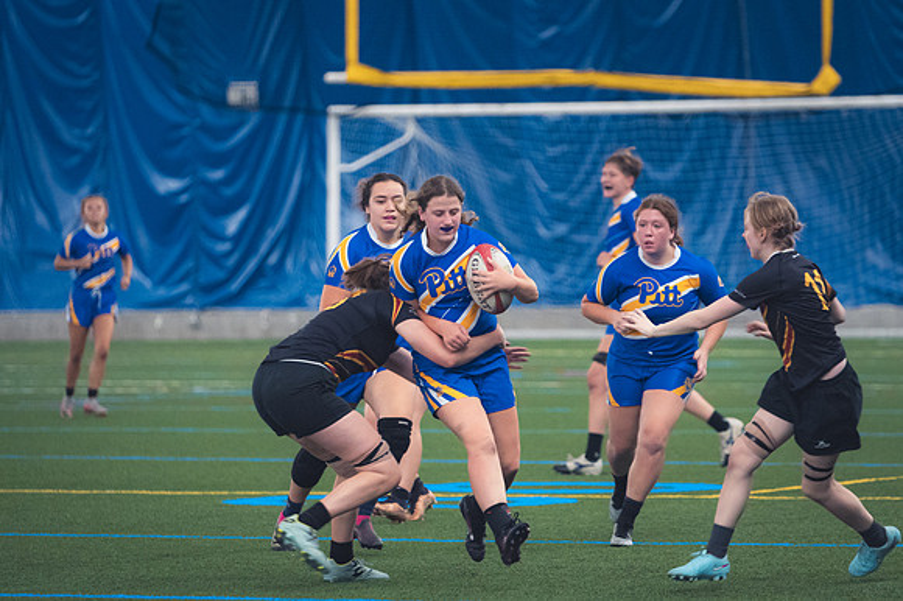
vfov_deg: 4.6
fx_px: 7443
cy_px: 300
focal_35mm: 297
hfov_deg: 6.9
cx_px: 452
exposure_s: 1/320
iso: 3600
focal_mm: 180
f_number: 2.8
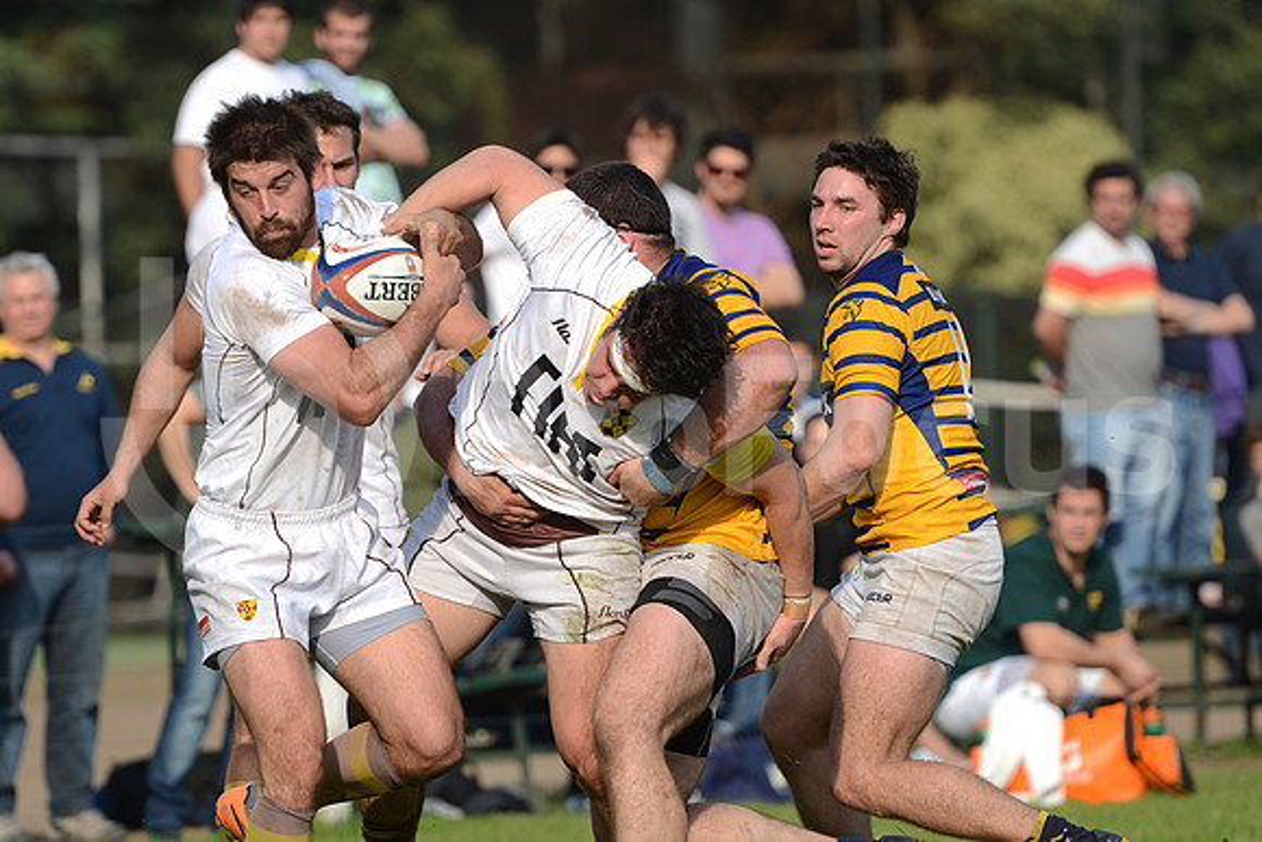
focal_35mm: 270
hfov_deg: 7.6
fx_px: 9467
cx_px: 631
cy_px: 421
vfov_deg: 5.1
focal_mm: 270
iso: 320
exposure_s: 1/1600
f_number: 4
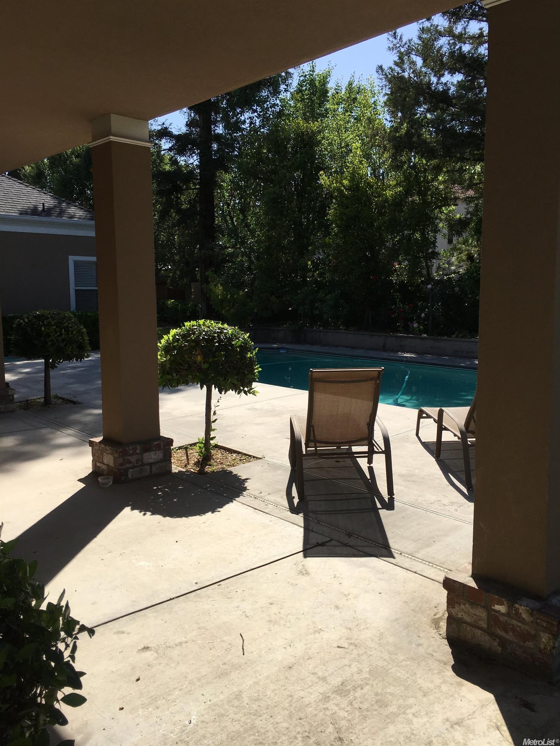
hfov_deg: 48.2
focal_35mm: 29
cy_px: 373
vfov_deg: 61.7
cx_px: 280
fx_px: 626
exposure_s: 1/1923
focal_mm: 4.15
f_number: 2.2
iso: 25
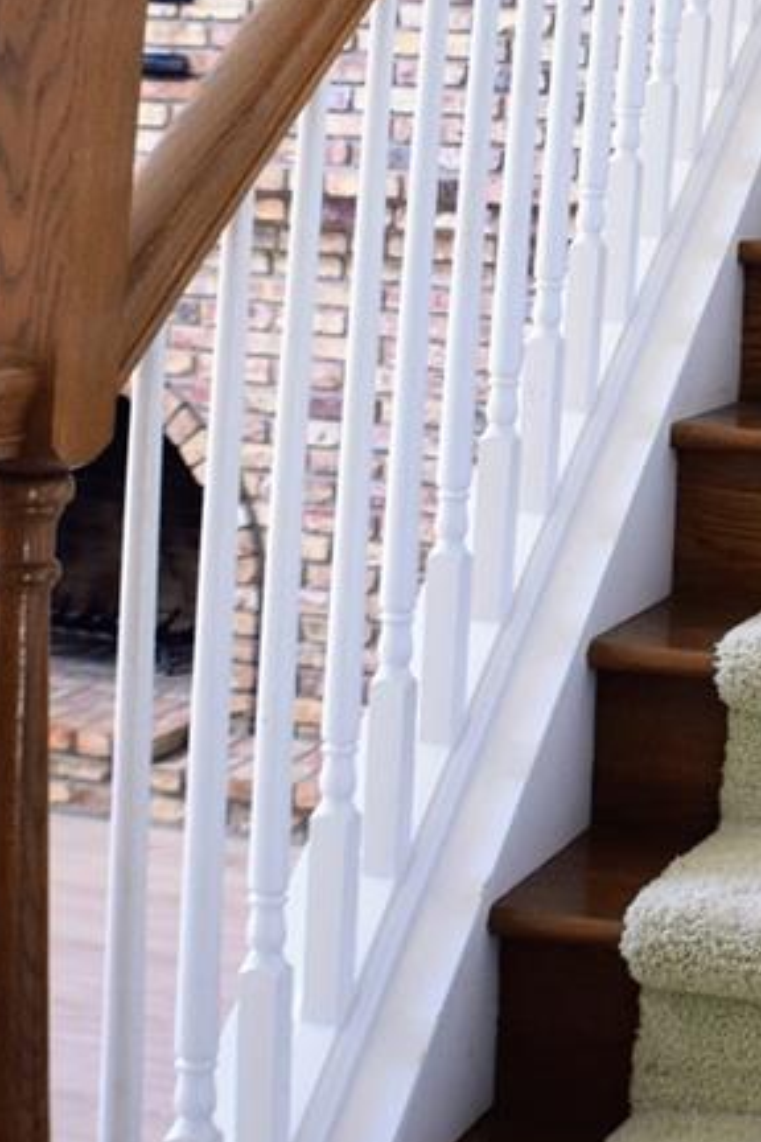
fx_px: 3171
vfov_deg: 20.0
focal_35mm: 100
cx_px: 979
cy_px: 85
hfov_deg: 13.2
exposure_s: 1/60
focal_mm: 24
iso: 400
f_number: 4
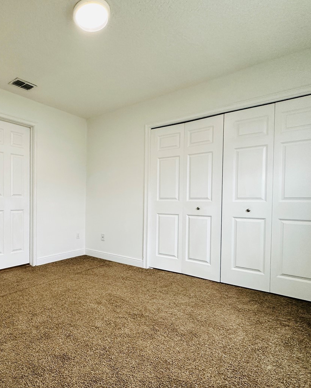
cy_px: 205
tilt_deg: -1.1
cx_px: 67
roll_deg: -0.7
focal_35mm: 21
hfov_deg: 60.8
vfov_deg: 77.6
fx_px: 242
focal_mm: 2.22
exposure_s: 1/120
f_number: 2.2
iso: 250
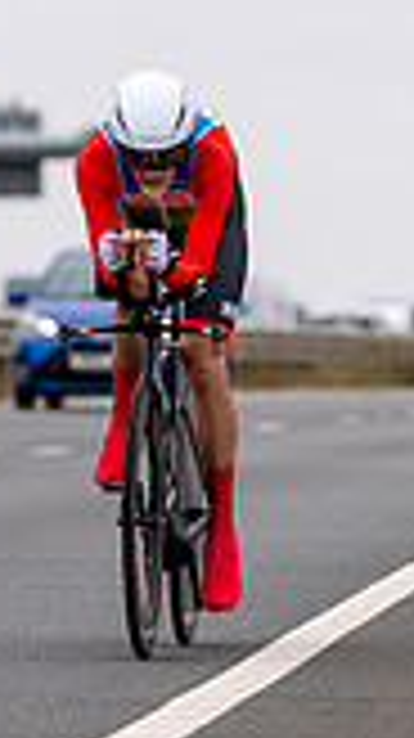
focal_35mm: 575
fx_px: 11245
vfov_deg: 3.8
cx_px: 162
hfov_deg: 2.1
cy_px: 560
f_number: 3.5
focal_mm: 155
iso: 100
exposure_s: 1/800
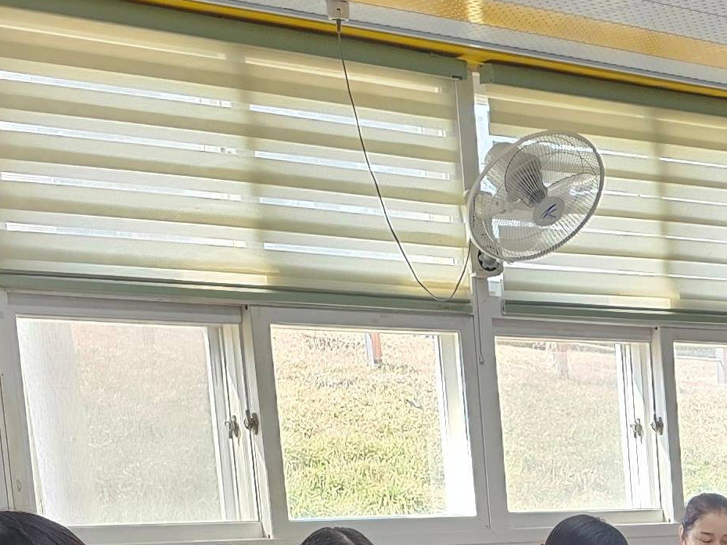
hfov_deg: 17.9
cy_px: 812
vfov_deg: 14.0
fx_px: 2079
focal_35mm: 99
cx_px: 1068
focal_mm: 6.3
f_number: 1.7
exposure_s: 1/120
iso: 125
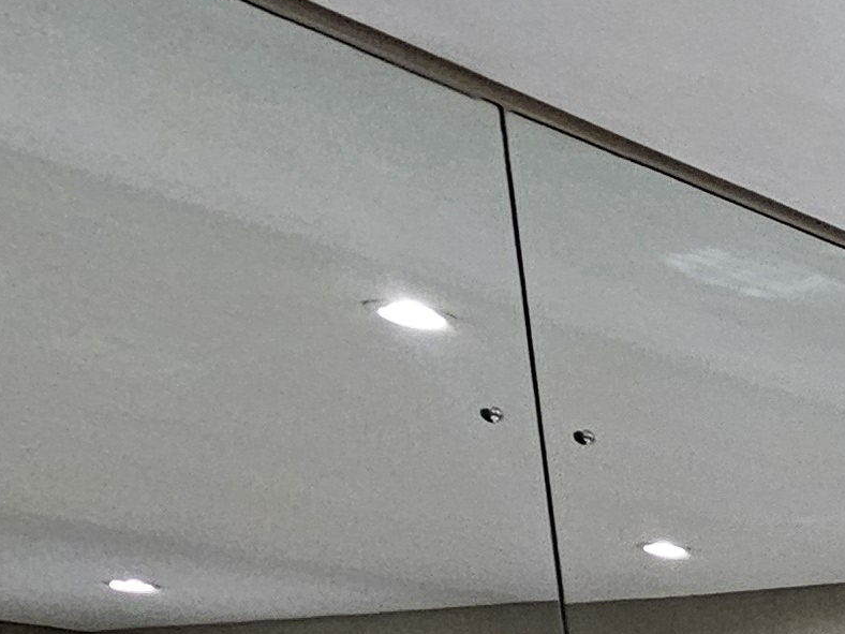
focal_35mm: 66
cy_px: 1190
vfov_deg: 17.4
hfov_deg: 15.8
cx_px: 1970
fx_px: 1611
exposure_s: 1/71
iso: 250
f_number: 2.2
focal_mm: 2.2
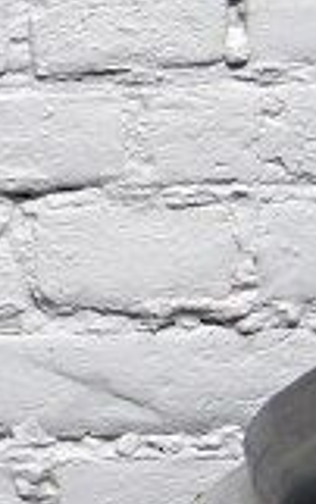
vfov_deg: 6.8
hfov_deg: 4.2
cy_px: 244
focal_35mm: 308
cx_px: -454
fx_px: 4233
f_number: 4
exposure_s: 1/40
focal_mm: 26
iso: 400
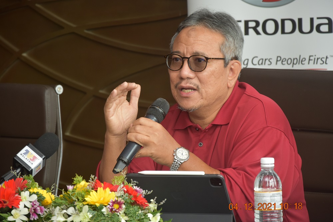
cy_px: 111
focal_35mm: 158
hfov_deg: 13.0
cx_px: 166
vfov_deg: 8.7
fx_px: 1456
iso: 640
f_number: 5.6
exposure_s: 1/200
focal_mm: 105
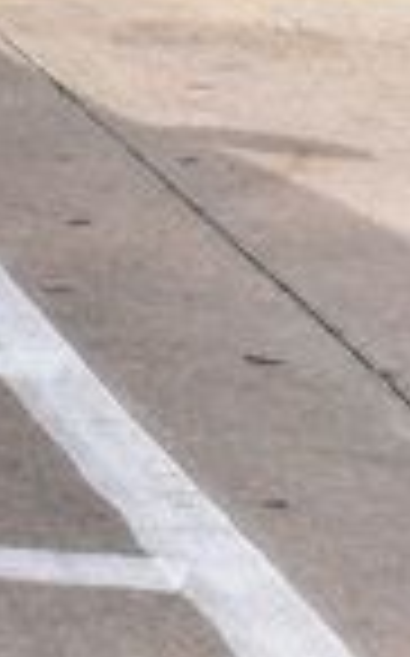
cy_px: -756
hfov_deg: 4.2
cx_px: -883
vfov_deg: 6.7
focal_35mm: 300
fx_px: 5374
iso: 400
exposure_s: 1/320
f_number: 10
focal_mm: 28
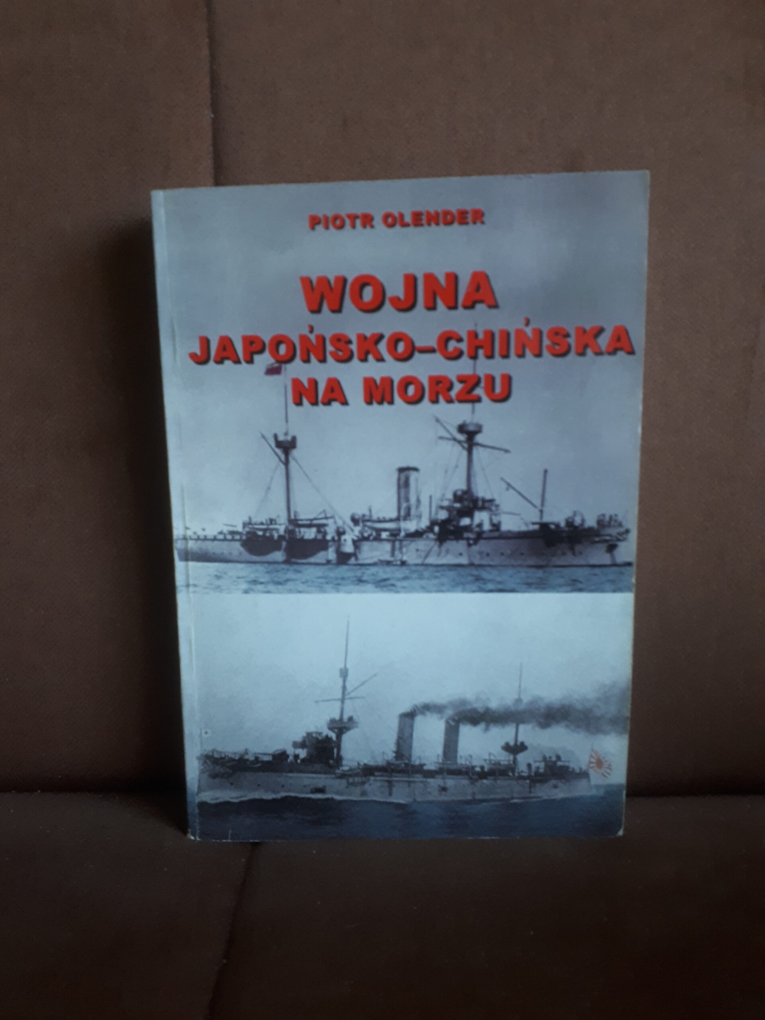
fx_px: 796
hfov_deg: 51.4
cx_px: 382
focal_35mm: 27
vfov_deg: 65.3
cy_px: 510
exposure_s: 1/15
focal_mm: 3.6
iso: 200
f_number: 1.9
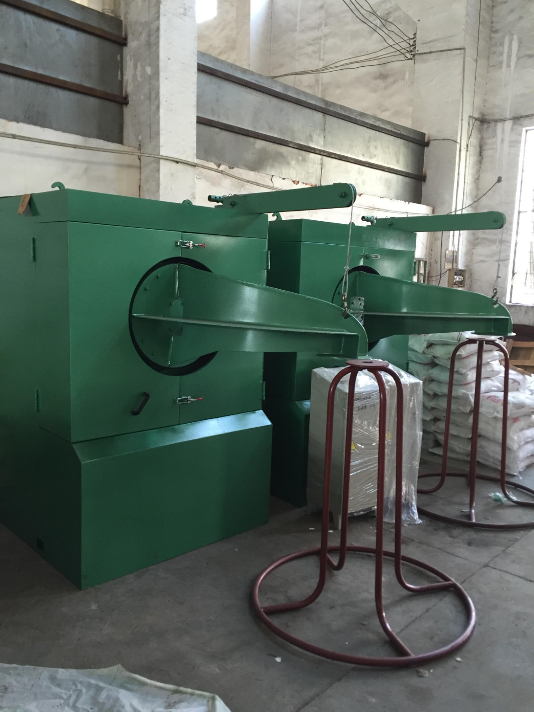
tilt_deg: -6.4
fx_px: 596
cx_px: 267
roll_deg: -1.7
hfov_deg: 48.2
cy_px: 356
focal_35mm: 29
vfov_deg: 61.7
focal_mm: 4.15
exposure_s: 1/33
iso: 125
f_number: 2.2
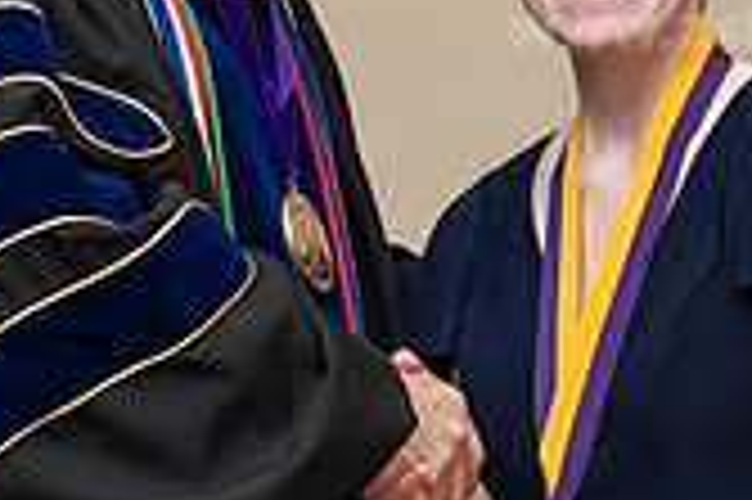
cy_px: 124
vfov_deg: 3.5
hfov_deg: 5.3
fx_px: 8139
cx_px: 302
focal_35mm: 390
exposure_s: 1/200
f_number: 4
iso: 2000
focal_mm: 112
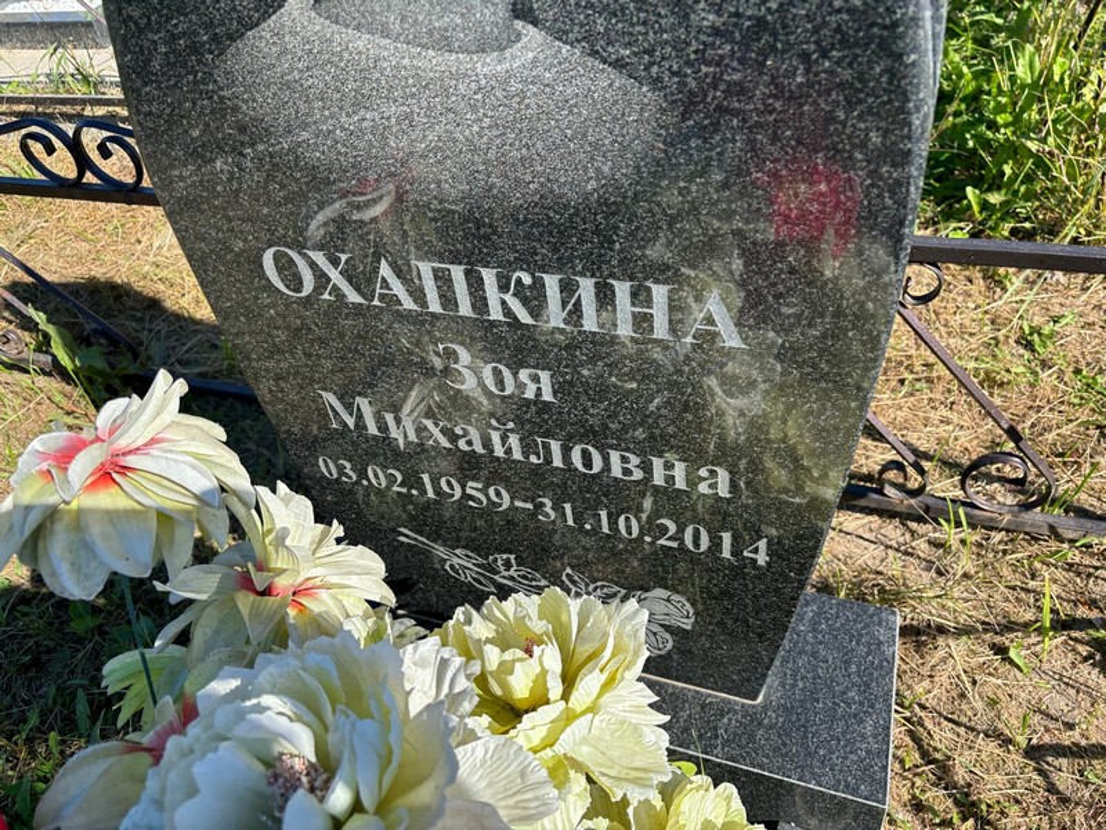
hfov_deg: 67.3
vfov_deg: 53.1
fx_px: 831
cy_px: 415
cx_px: 553
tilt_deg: -45.8
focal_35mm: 26
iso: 50
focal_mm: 5.96
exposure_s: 1/1721
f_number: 1.6
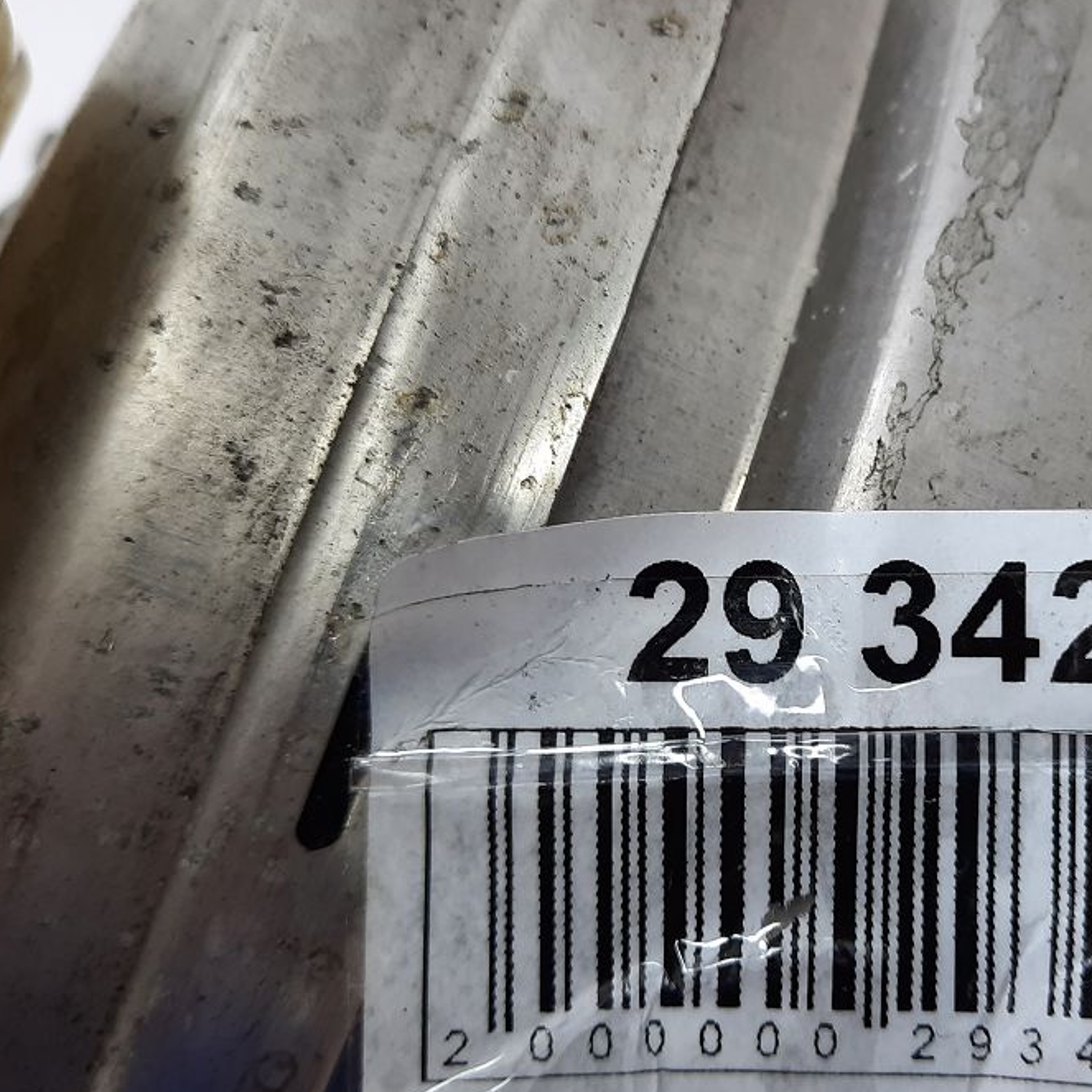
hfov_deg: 40.5
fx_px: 1428
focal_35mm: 40
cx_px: 842
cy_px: 588
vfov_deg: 41.8
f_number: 2
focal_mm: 4.6
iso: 50
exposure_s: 1/50
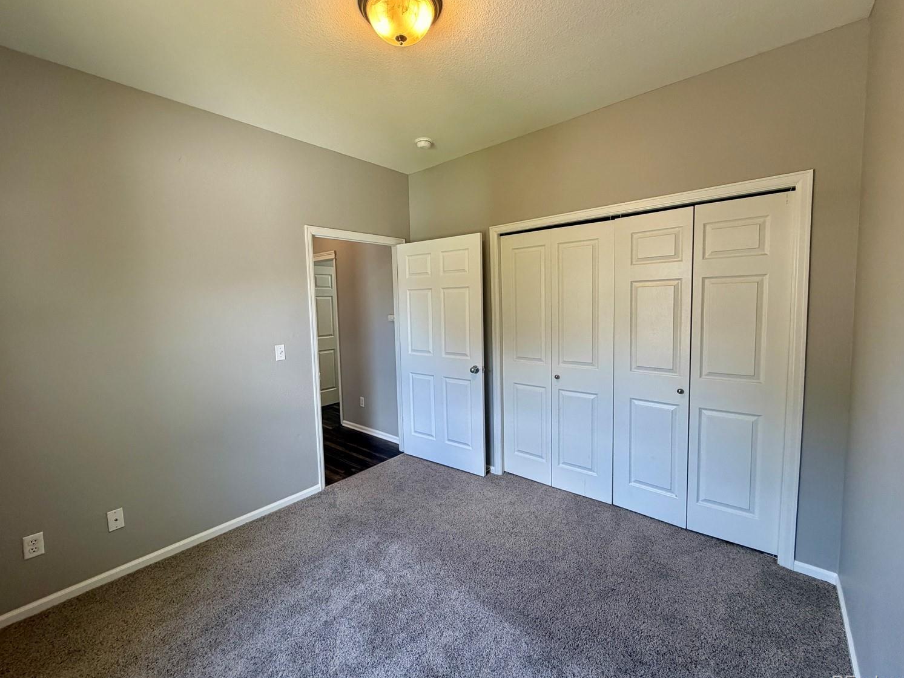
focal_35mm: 15
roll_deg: +2.1
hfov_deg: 98.2
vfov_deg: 81.7
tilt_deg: -4.9
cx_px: 446
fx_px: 392
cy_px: 332
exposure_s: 1/120
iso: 200
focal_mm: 2.22
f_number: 2.2
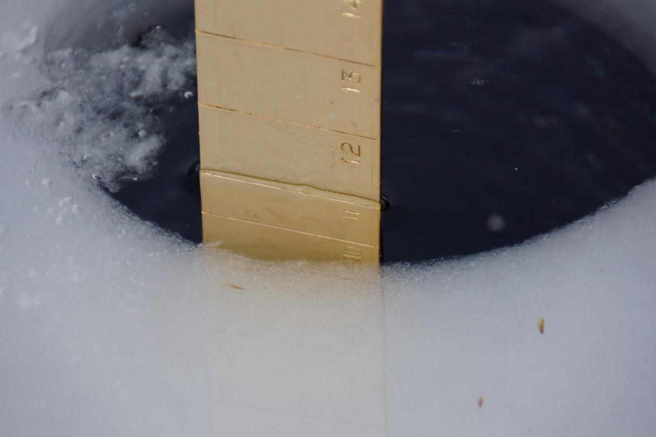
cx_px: 328
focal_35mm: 375
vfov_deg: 3.7
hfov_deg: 5.5
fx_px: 6831
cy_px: 218
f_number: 6.3
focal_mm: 250
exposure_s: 1/400
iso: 200
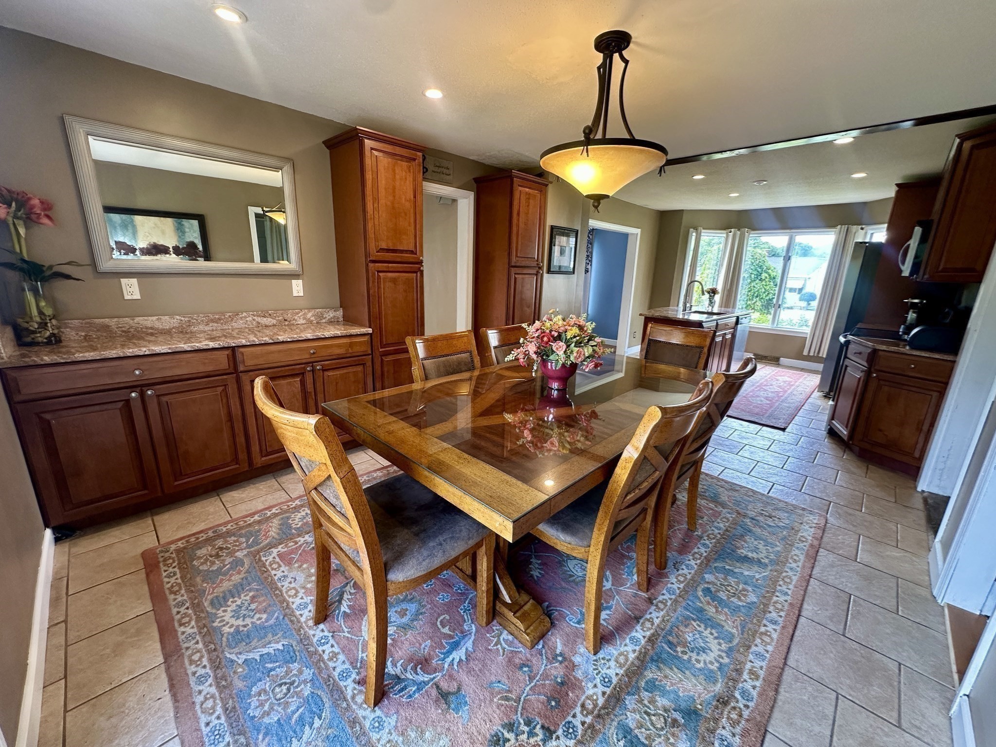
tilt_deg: -14.2
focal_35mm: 14
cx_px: 498
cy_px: 374
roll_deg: -2.1
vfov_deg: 85.7
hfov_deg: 102.1
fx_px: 403
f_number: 2.2
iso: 200
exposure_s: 1/60
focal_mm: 2.22
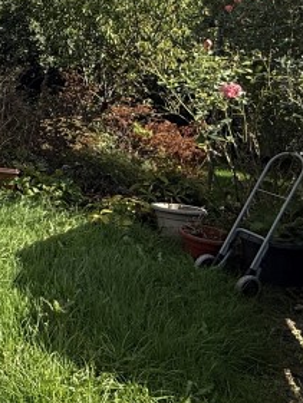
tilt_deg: -6.6
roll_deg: +0.2
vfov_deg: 36.5
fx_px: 595
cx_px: -141
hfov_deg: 23.4
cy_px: 98
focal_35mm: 51
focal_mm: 2.22
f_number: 2.2
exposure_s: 1/1068
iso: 50
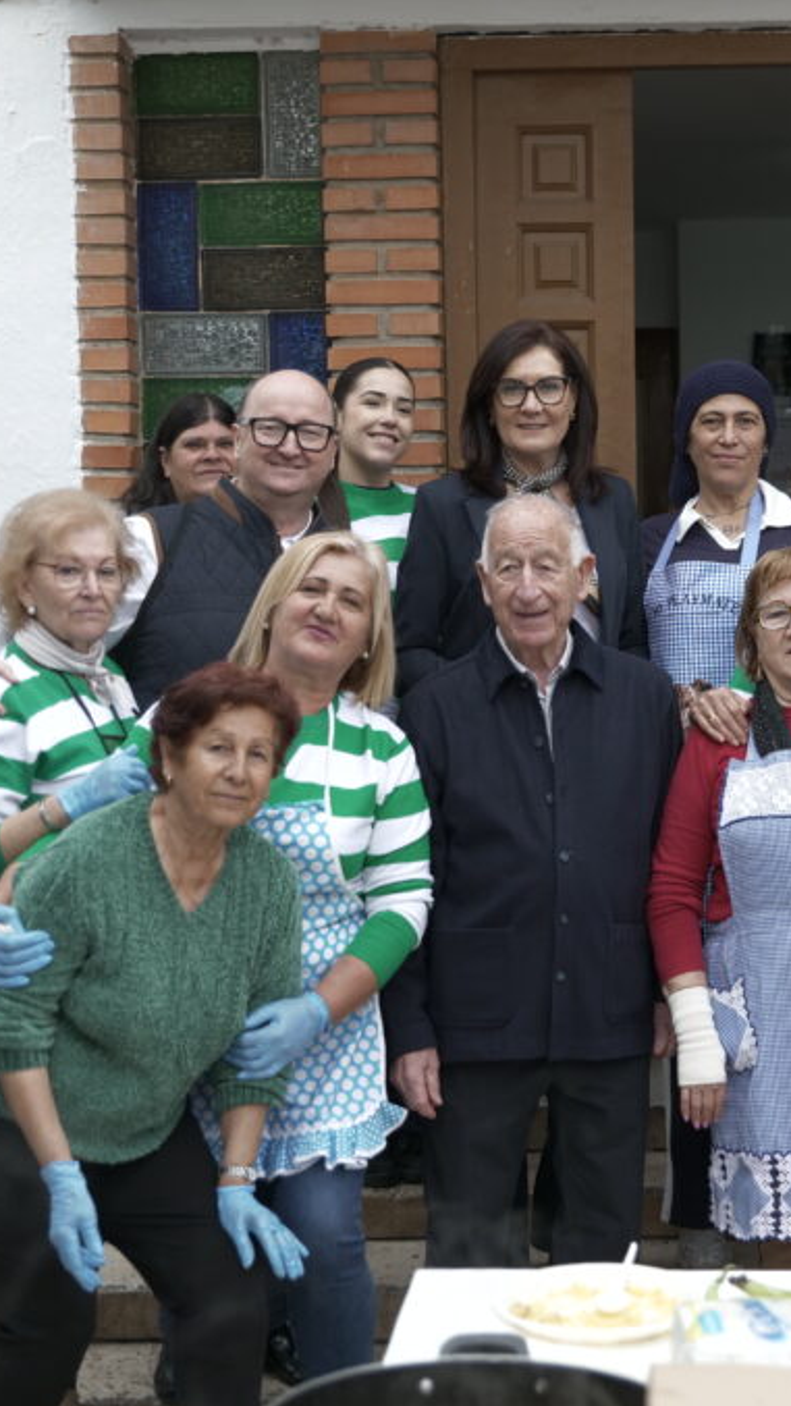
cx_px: 635
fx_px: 2423
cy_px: 707
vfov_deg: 32.4
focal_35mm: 65
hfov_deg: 18.4
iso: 400
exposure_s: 1/640
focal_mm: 41
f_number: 4
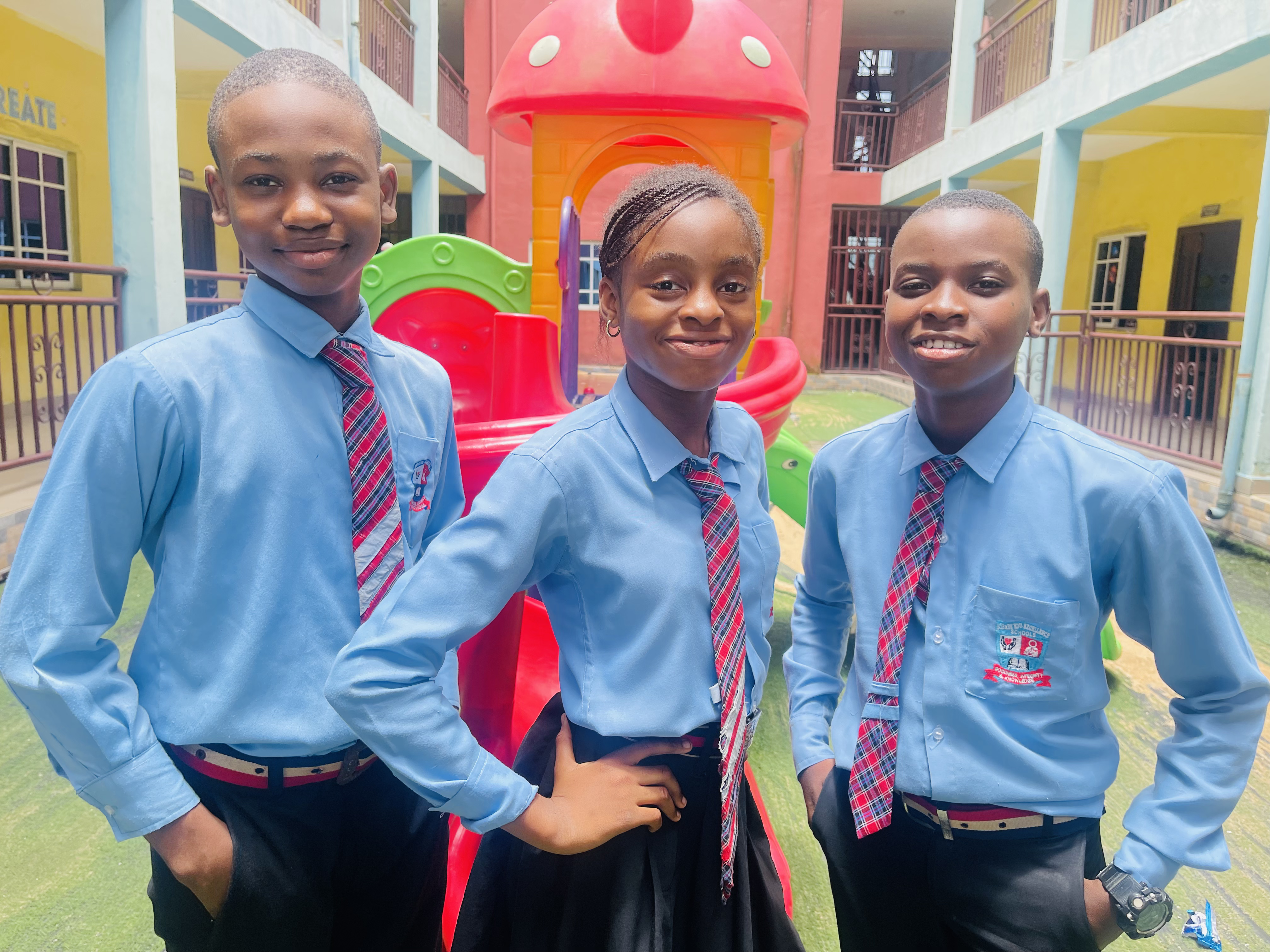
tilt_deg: -8.0
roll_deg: -1.9
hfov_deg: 69.4
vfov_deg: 54.9
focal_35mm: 25
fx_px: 917
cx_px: 635
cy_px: 476
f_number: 1.6
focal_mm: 5.1
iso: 32
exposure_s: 1/404
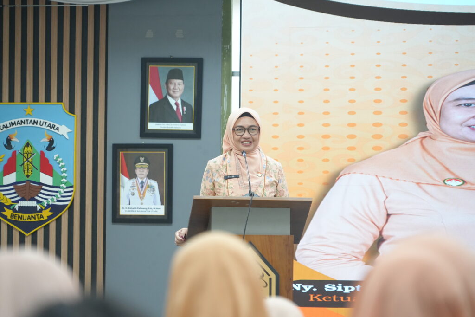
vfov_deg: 7.7
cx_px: 238
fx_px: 2349
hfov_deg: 11.5
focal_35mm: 178
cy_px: 158
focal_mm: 178
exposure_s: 1/100
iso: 3200
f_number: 6.3
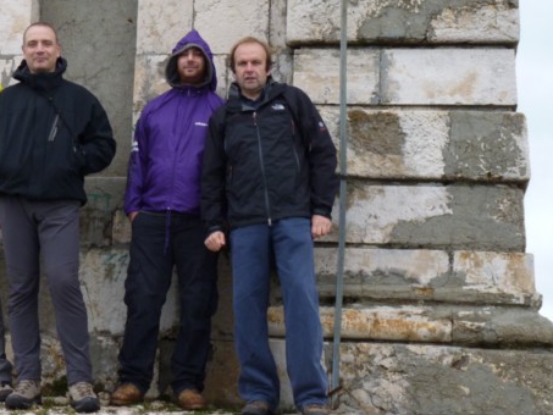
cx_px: 133
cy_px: 79
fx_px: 1454
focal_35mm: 91
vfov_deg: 16.1
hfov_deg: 21.3
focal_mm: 9.8
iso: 160
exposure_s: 1/250
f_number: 3.6
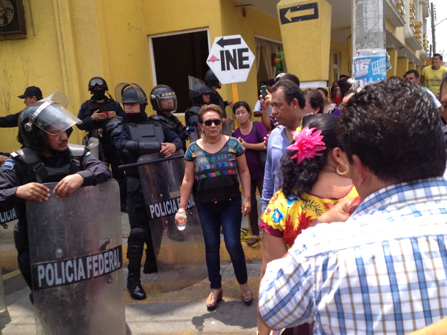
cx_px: 222
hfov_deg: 51.4
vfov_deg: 39.6
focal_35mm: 36
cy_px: 165
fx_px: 465
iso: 50
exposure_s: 1/726
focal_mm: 4.28
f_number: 2.4
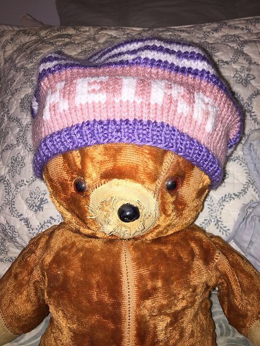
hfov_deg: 48.2
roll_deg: +2.1
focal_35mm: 29
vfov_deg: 61.7
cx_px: 130
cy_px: 173
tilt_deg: -23.0
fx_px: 290
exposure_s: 1/40
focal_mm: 4.15
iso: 32
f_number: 2.2
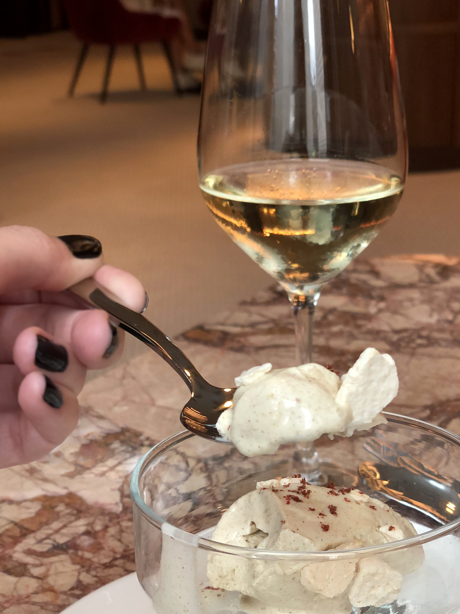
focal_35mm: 67
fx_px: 1187
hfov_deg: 21.9
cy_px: 393
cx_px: 289
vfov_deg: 28.8
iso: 50
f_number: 2.4
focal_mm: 6
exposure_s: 1/60
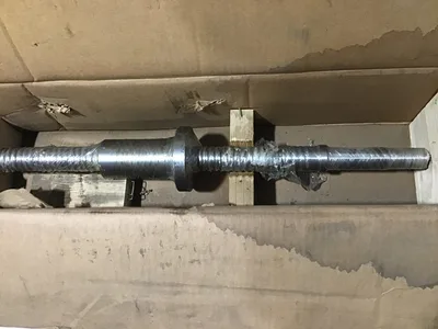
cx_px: 219
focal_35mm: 31
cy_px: 164
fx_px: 392
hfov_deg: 58.4
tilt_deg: -72.1
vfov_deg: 45.4
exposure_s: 1/15
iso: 200
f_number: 2.4
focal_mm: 3.3
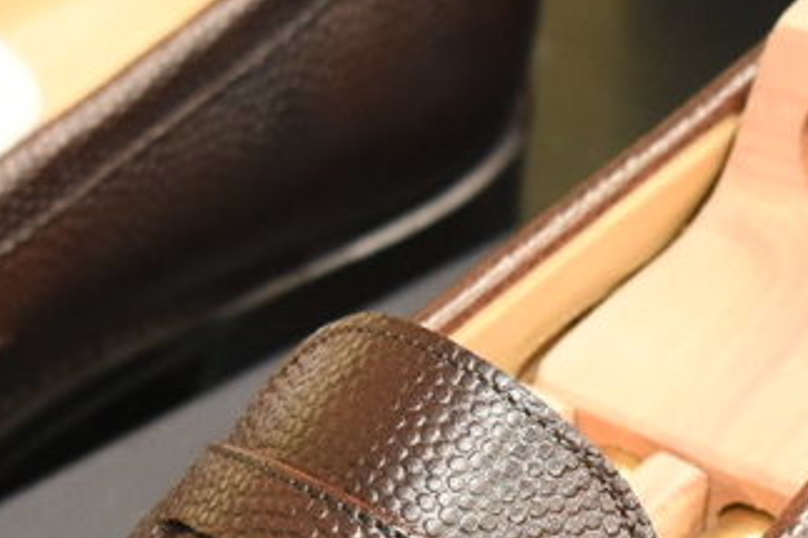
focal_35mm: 223
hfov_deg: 9.2
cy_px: 748
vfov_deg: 6.1
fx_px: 5002
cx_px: 368
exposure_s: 1/30
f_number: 4.8
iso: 1400
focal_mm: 40
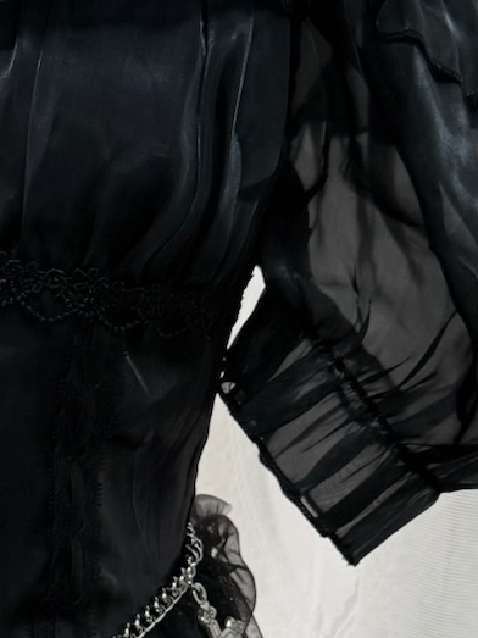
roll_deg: -1.2
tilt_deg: -12.1
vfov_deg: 20.6
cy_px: 527
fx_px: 1731
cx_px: -73
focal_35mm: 94
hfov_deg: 15.2
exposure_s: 1/121
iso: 125
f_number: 1.78
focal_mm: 6.76
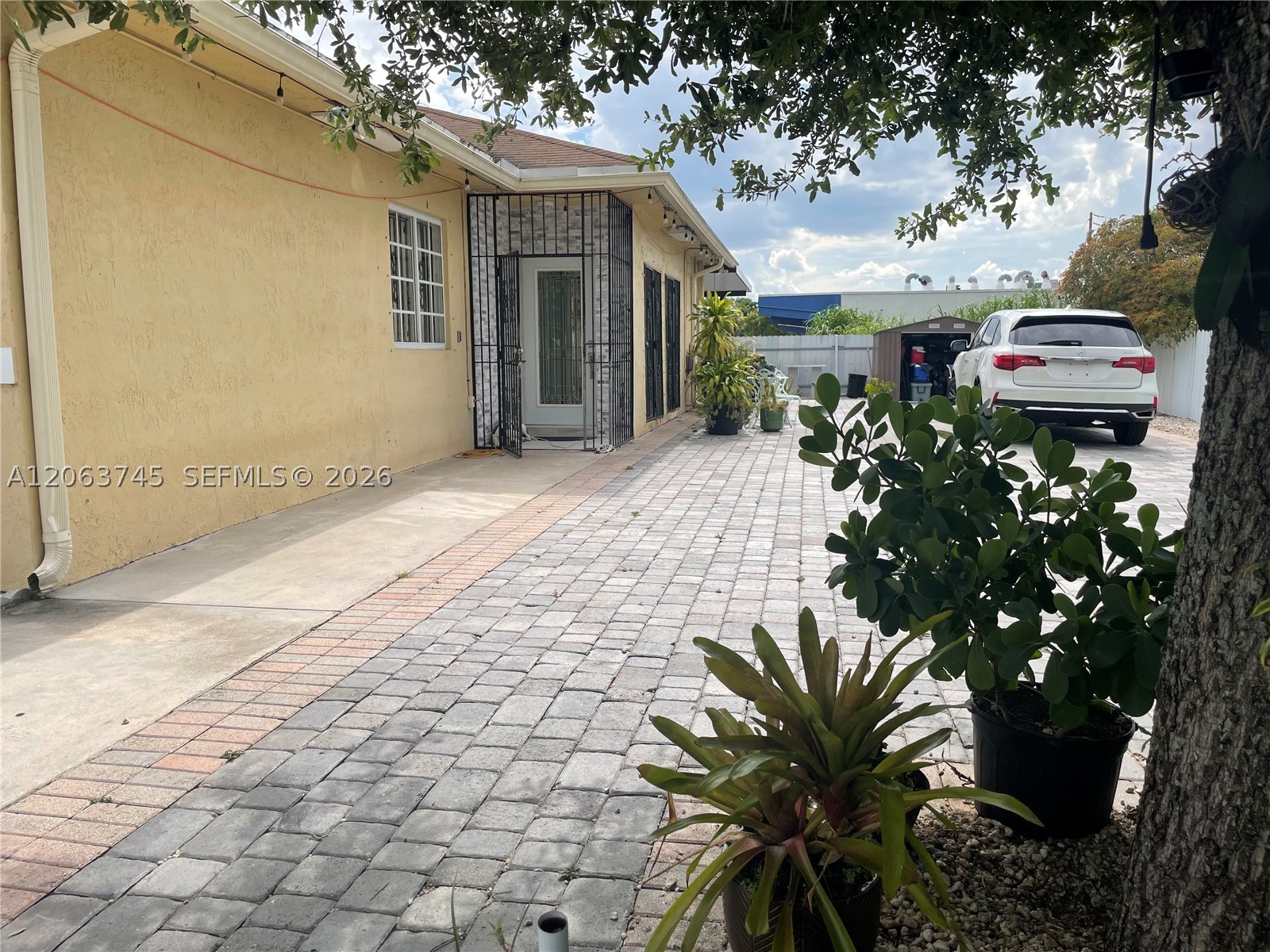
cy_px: 476
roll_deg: +1.0
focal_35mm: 26
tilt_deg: -7.6
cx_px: 635
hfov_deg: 67.3
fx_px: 954
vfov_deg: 53.1
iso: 32
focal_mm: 4.2
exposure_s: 1/3401
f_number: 1.6
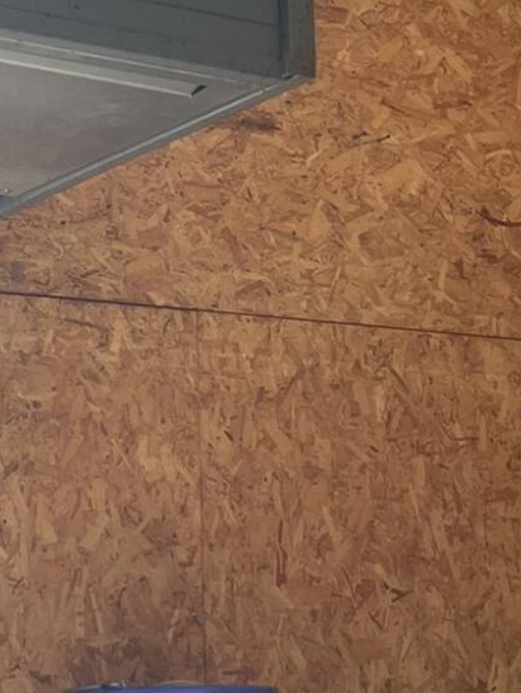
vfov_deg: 20.6
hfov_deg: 15.5
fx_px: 1904
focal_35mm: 95
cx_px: 124
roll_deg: +2.2
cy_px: 220
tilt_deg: +11.5
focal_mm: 5.1
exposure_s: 1/120
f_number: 1.6
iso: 50
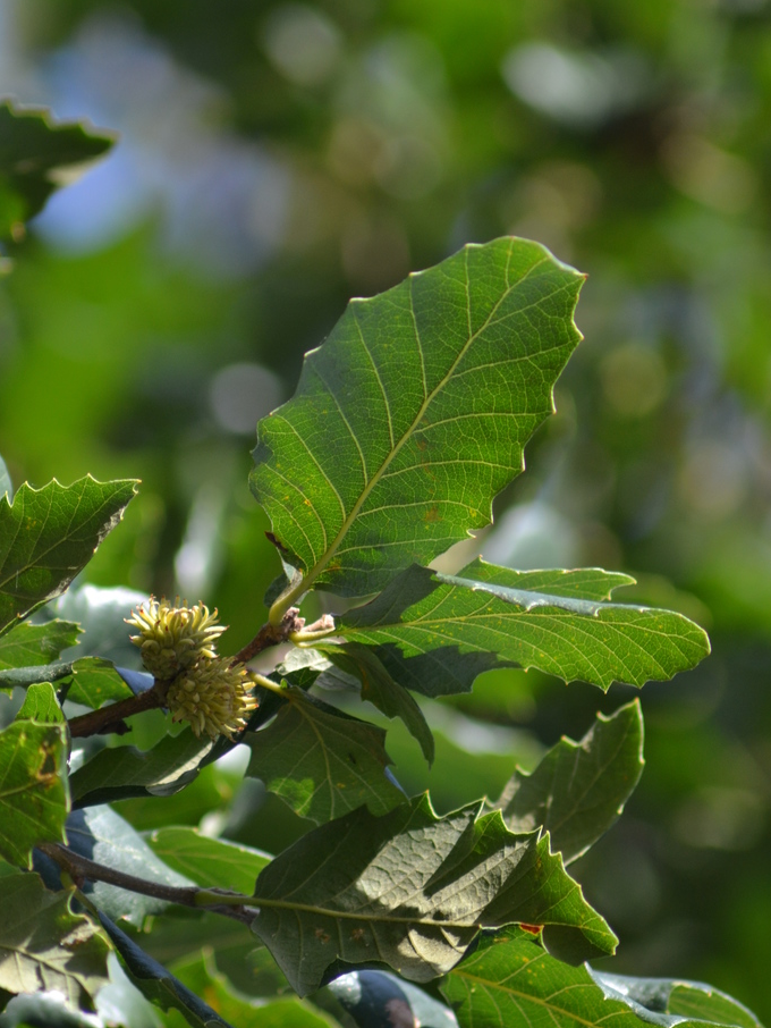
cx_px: 386
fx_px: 14515
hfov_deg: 3.0
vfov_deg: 4.1
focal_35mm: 489
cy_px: 489
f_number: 5.6
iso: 400
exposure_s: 1/640
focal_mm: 300
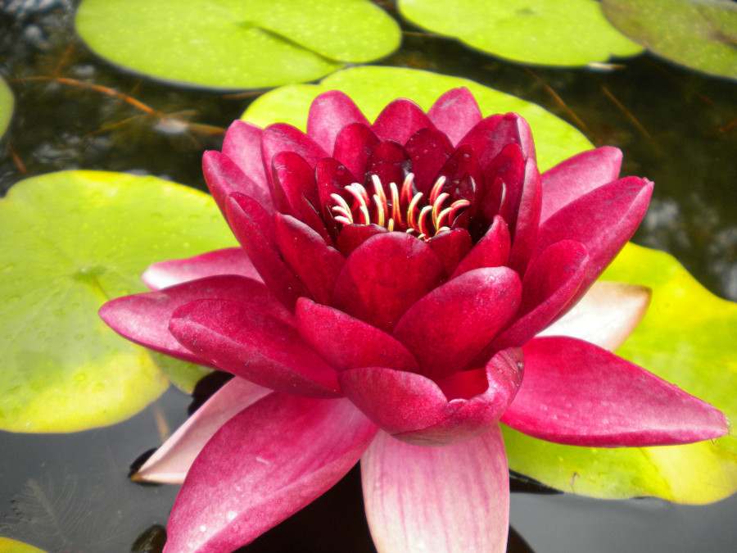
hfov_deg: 52.6
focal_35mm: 35
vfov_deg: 40.7
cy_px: 276
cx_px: 368
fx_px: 745
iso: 176
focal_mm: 6.3
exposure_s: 1/463
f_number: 3.1
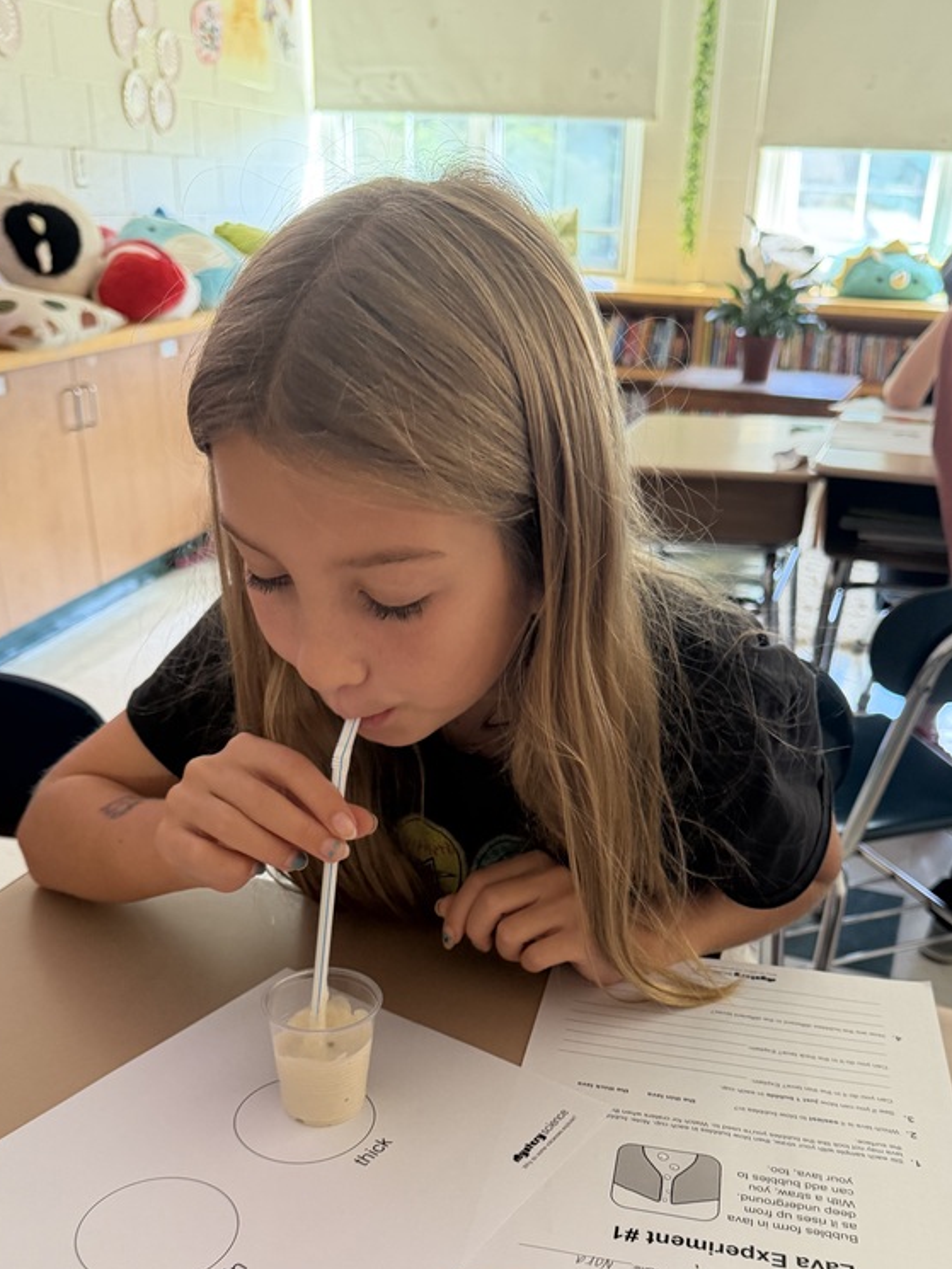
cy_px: 852
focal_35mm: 33
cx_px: 519
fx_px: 1210
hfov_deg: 42.9
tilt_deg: -28.8
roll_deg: -1.5
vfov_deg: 54.2
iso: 320
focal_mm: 6.76
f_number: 1.78
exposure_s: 1/60
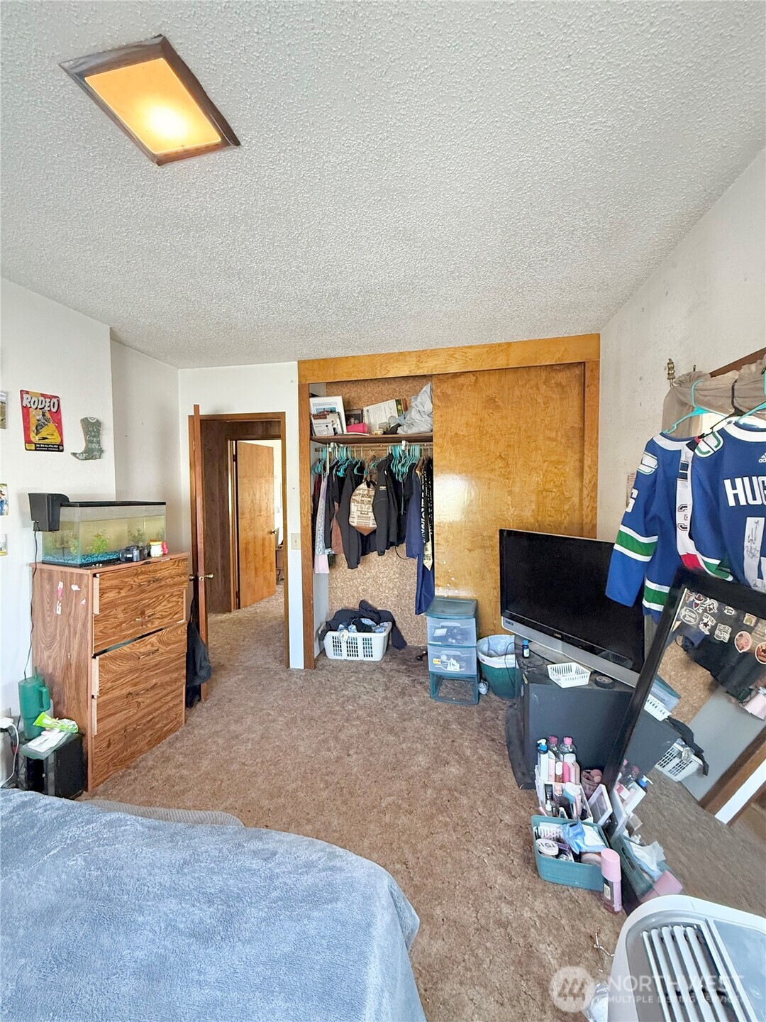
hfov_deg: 85.7
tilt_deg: -2.5
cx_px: 383
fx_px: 413
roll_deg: +0.0
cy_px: 511
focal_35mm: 14
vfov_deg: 102.1
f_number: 2.2
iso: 500
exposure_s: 1/60
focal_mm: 2.22
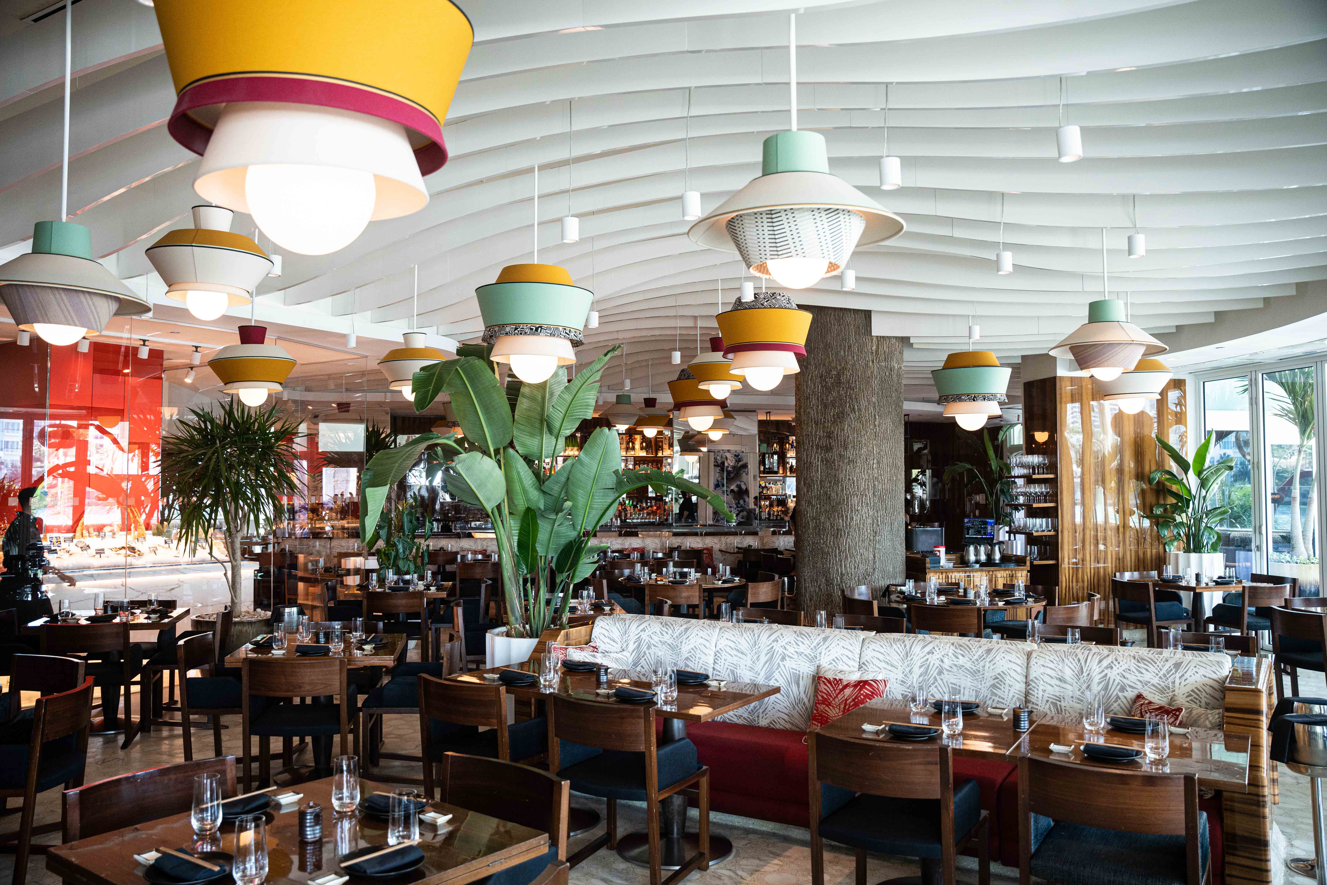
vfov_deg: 46.4
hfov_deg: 65.5
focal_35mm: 28
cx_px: 664
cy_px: 442
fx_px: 1032
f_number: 3.5
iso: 1250
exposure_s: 1/125
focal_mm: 28
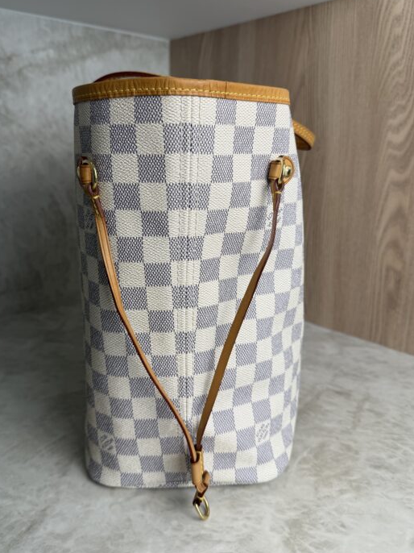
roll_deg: -0.4
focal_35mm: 28
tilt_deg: -13.7
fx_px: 447
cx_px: 182
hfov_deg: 49.6
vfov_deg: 63.4
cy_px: 260
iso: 64
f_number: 1.78
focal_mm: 6.76
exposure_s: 1/251
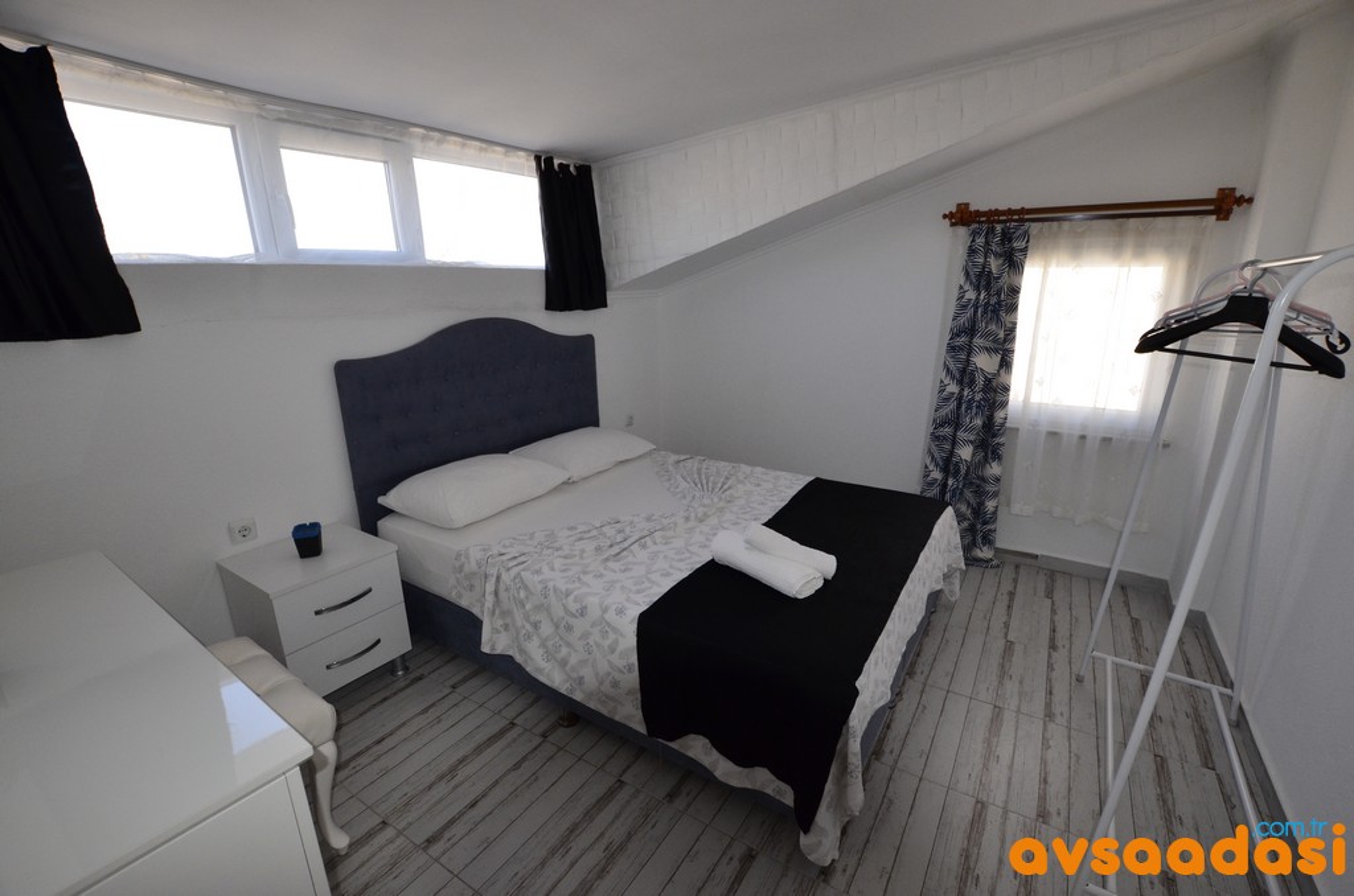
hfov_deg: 100.5
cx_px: 677
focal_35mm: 15
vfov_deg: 77.1
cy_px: 448
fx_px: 563
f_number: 8
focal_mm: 10
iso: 1000
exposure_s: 1/200
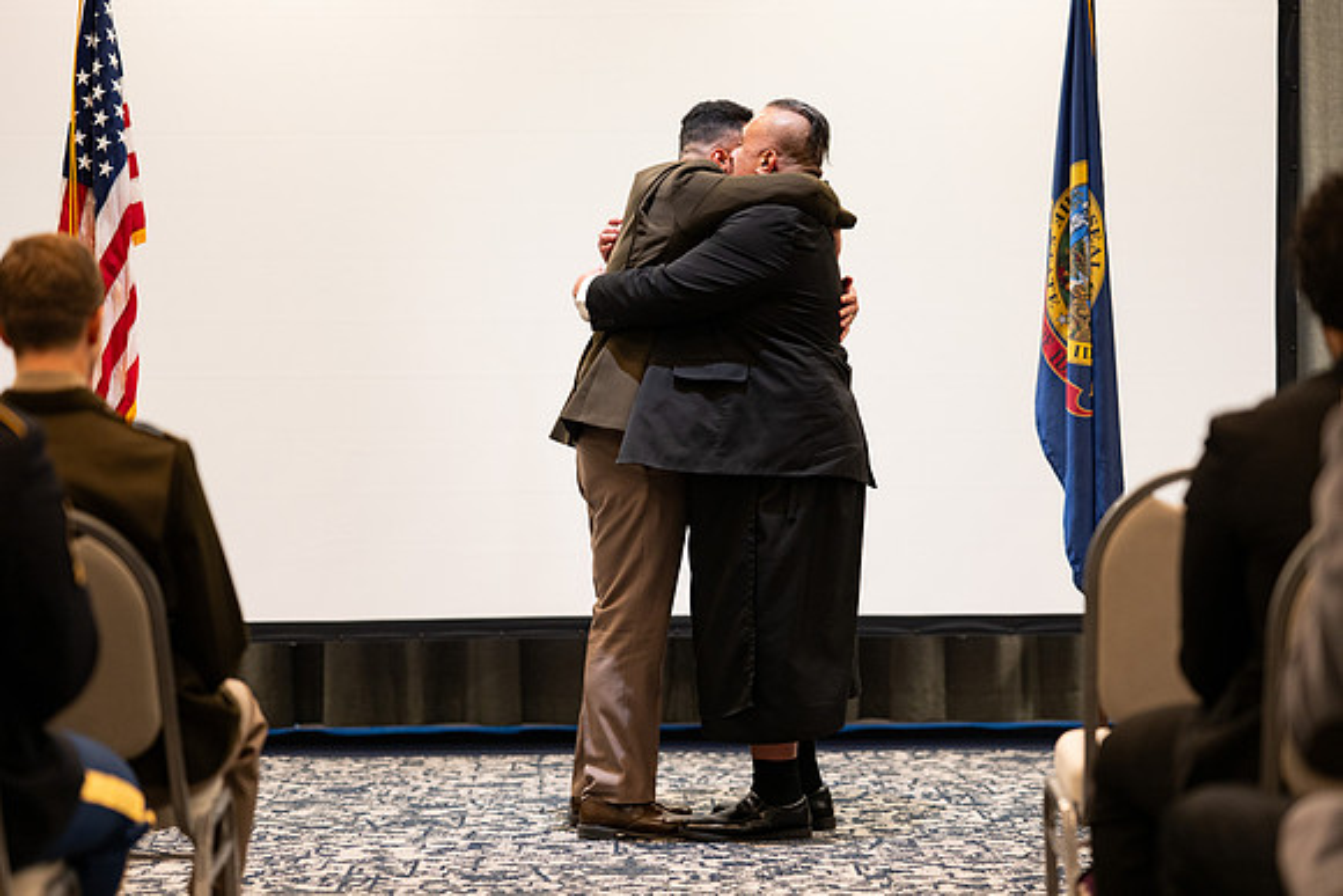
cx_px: 672
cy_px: 448
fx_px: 3172
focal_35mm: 85
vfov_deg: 16.1
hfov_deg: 23.9
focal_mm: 85
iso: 640
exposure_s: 1/125
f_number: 1.8
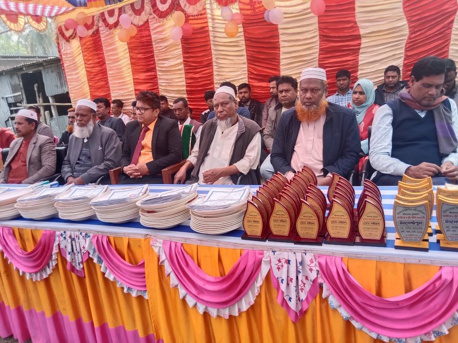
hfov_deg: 65.3
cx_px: 229
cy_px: 172
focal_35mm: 27
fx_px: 357
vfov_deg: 51.4
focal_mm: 3.65
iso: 149
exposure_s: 1/100
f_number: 2.2
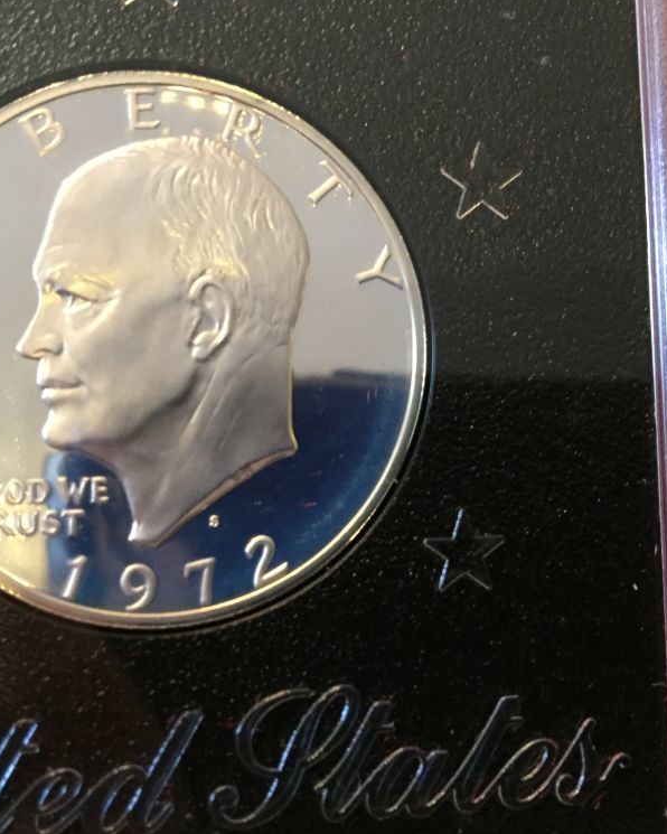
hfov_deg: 39.0
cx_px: 273
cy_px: 415
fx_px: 938
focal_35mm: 38
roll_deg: -2.2
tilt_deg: -34.8
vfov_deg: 47.9
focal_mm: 4.15
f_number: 2.2
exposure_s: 1/30
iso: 250
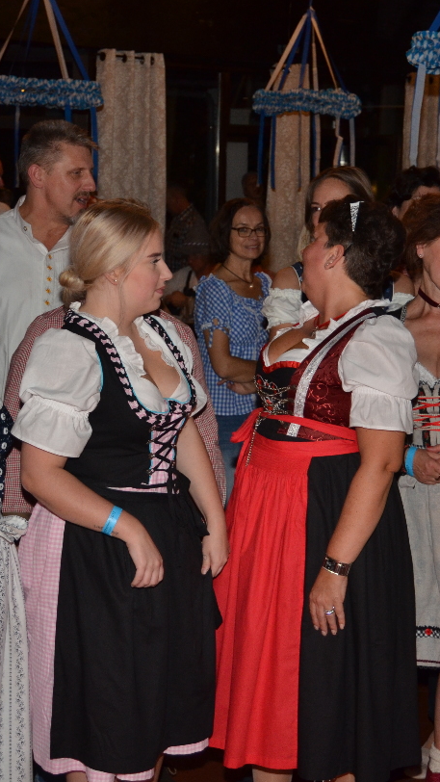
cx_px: 255
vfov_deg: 28.7
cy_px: 390
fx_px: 1530
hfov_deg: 16.4
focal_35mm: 74
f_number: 4.5
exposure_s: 1/60
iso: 800
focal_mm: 31
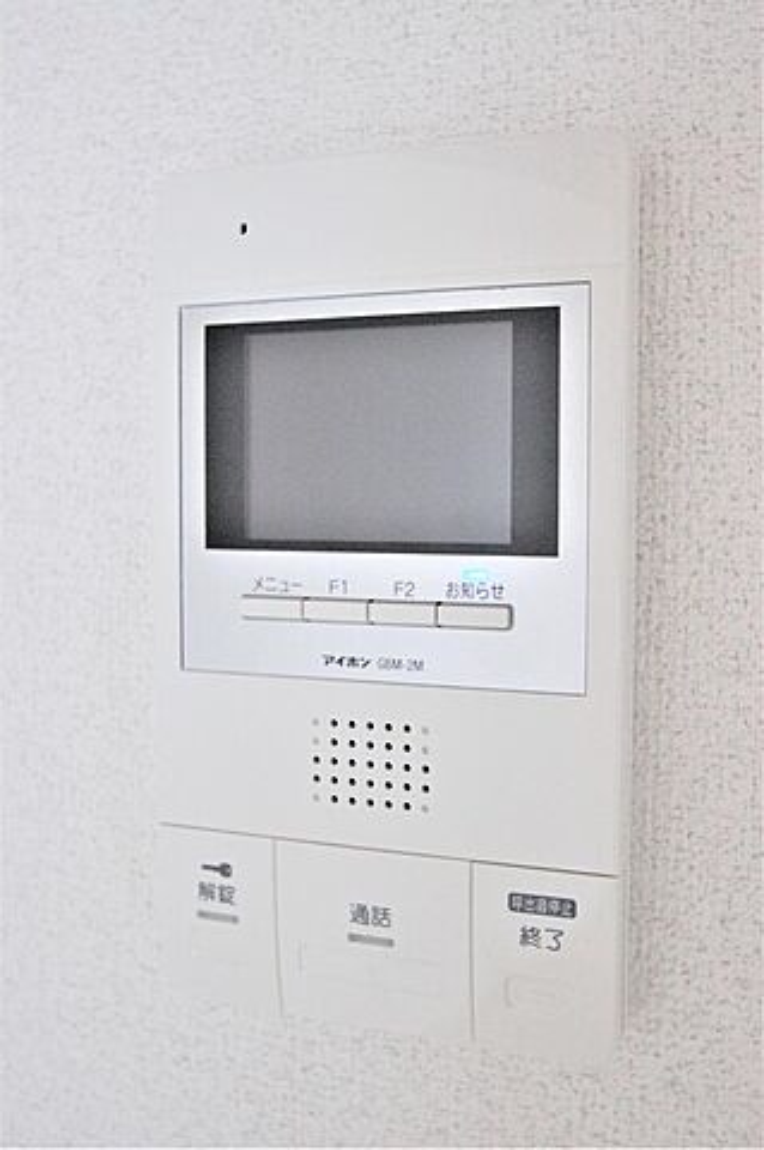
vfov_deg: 53.2
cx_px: 382
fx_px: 1148
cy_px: 575
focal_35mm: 36
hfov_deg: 36.8
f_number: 4.5
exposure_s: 1/40
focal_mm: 24
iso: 800
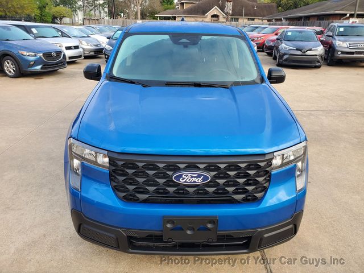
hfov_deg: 67.3
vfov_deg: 53.1
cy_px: 136
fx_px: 273
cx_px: 182
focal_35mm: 26
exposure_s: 1/162
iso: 50
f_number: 2.4
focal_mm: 4.3
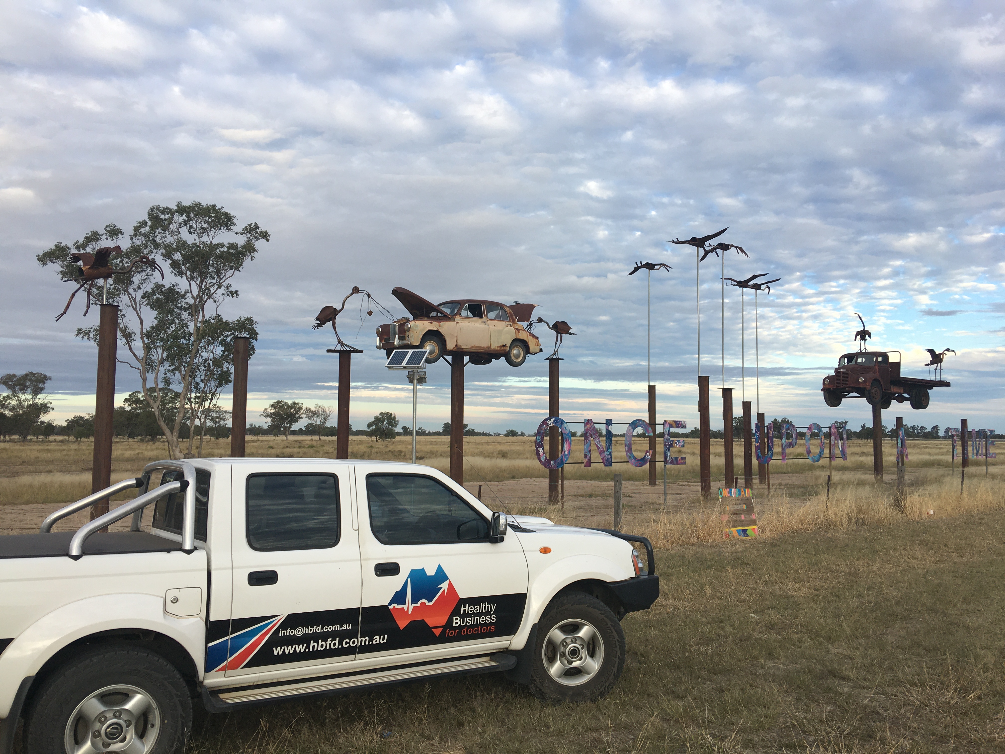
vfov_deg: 48.2
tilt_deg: +5.4
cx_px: 502
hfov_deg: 61.7
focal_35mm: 29
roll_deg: +0.2
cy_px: 377
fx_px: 842
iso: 25
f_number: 2.2
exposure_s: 1/310
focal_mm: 4.15
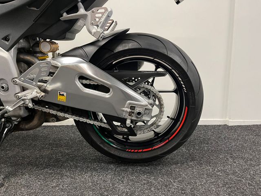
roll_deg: +0.1
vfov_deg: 53.1
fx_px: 196
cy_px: 98
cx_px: 130
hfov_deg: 67.3
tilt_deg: -6.8
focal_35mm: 26
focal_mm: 5.1
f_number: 1.6
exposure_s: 1/50
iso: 200
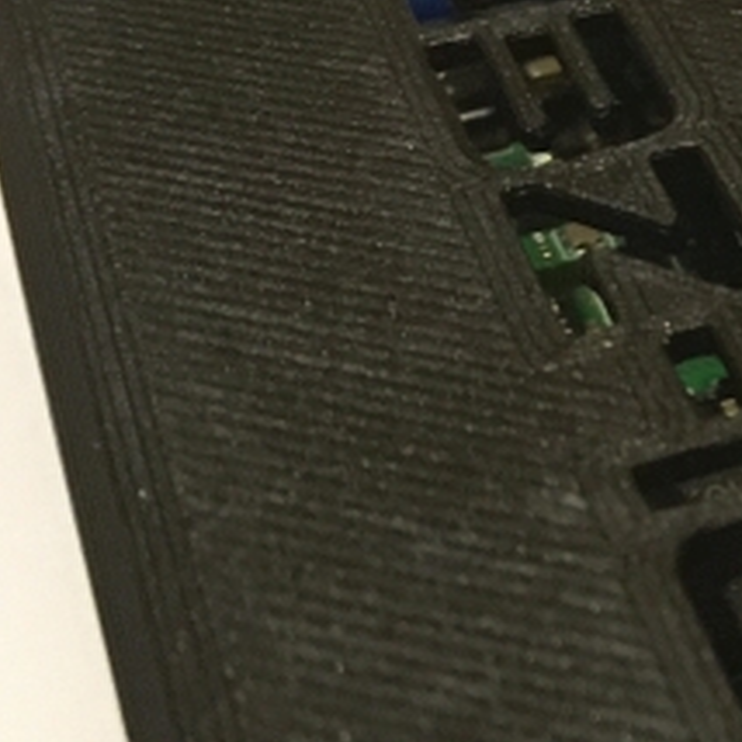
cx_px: 1640
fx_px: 2934
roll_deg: +0.1
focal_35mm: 121
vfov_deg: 14.4
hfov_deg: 12.2
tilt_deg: -38.1
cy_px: 489
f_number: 2.2
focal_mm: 4.15
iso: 400
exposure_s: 1/17
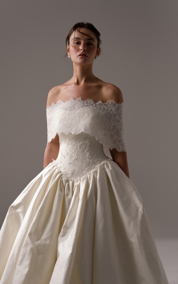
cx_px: 85
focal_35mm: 52
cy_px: 143
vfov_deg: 38.9
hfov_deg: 24.9
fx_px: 404
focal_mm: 50
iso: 50
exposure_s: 1/640
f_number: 1.2
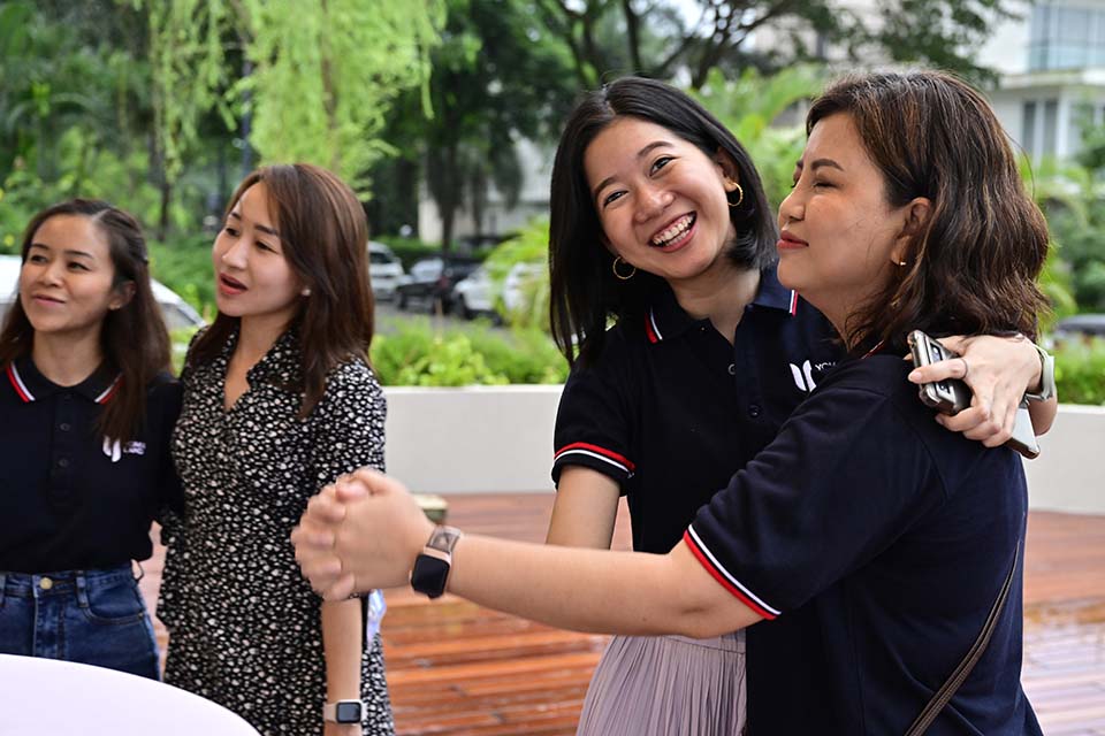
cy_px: 368
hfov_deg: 41.9
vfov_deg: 28.6
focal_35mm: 47
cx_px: 552
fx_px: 1443
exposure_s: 1/200
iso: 1600
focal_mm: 47
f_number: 4.5
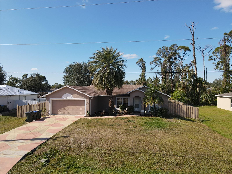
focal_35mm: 24
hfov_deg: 71.6
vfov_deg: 56.8
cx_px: 116
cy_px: 87
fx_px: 161
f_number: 2.8
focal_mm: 4.5
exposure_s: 1/640
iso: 100
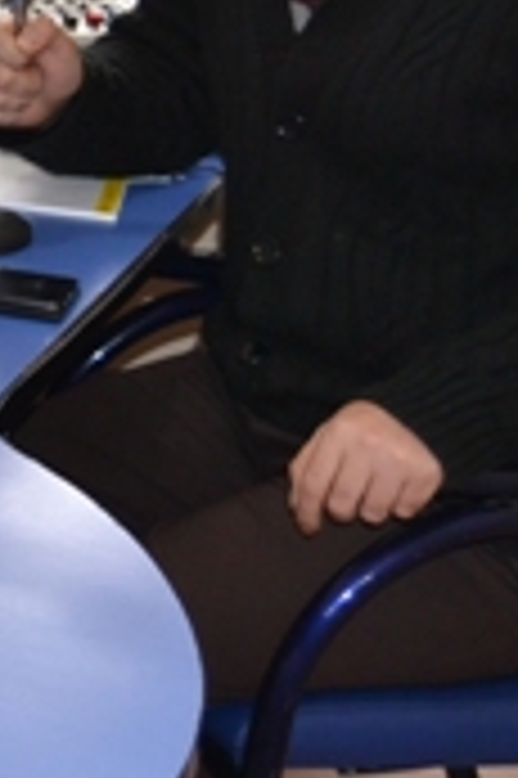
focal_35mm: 111
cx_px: -635
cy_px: 92
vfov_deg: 18.2
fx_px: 2400
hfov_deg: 10.8
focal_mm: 20
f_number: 3.5
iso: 720
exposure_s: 1/60
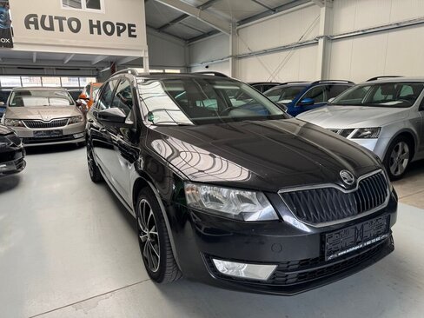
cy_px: 159
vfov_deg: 56.8
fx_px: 294
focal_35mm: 24
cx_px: 212
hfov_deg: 71.6
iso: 80
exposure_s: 1/121
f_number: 1.78
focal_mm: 6.76
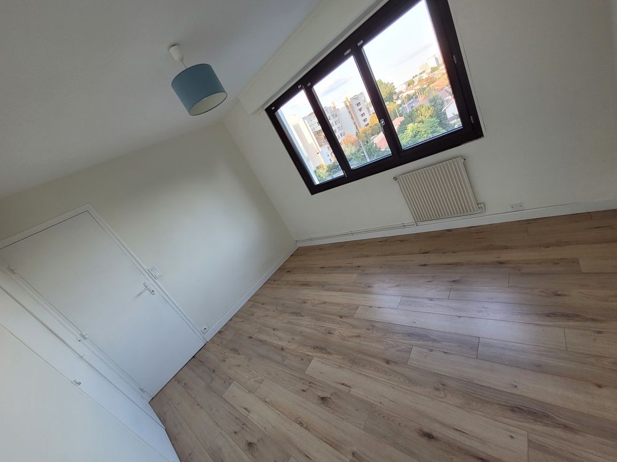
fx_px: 232
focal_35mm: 13
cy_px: 231
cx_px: 308
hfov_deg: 106.2
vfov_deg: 89.9
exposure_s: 1/50
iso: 80
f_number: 2.2
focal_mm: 1.74
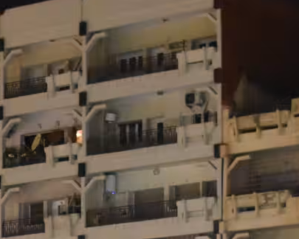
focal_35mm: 197
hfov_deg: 9.7
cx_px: -16
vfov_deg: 7.8
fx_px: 1742
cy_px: 321
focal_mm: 35
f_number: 2.8
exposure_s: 1/60
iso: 6400
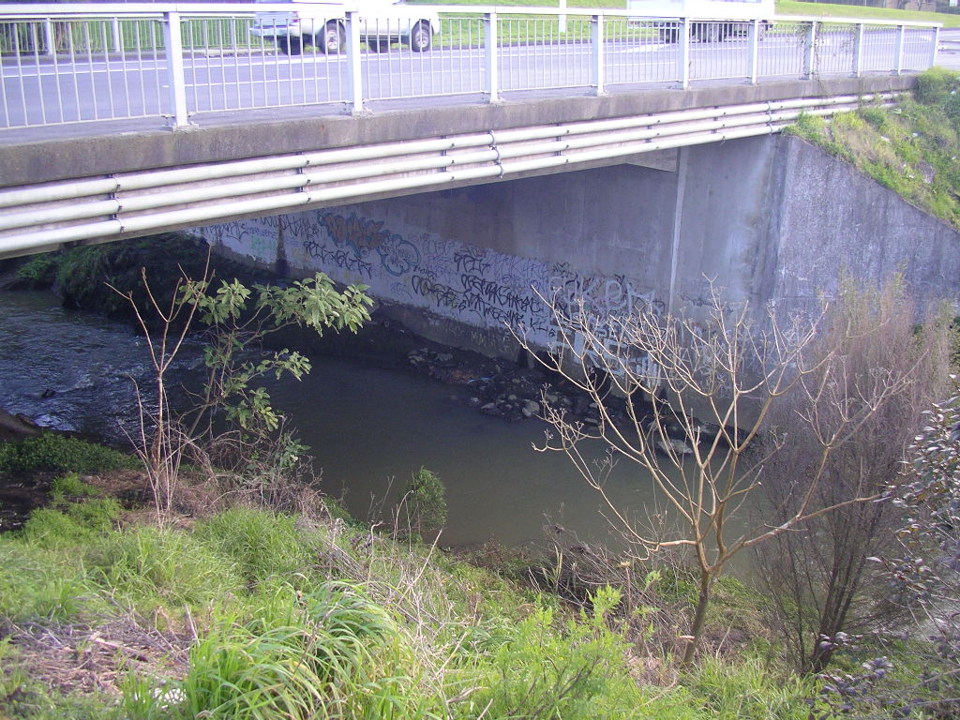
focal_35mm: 37
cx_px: 480
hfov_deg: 50.1
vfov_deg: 38.7
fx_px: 1026
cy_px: 360
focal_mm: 5.7
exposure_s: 1/80
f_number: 2.8
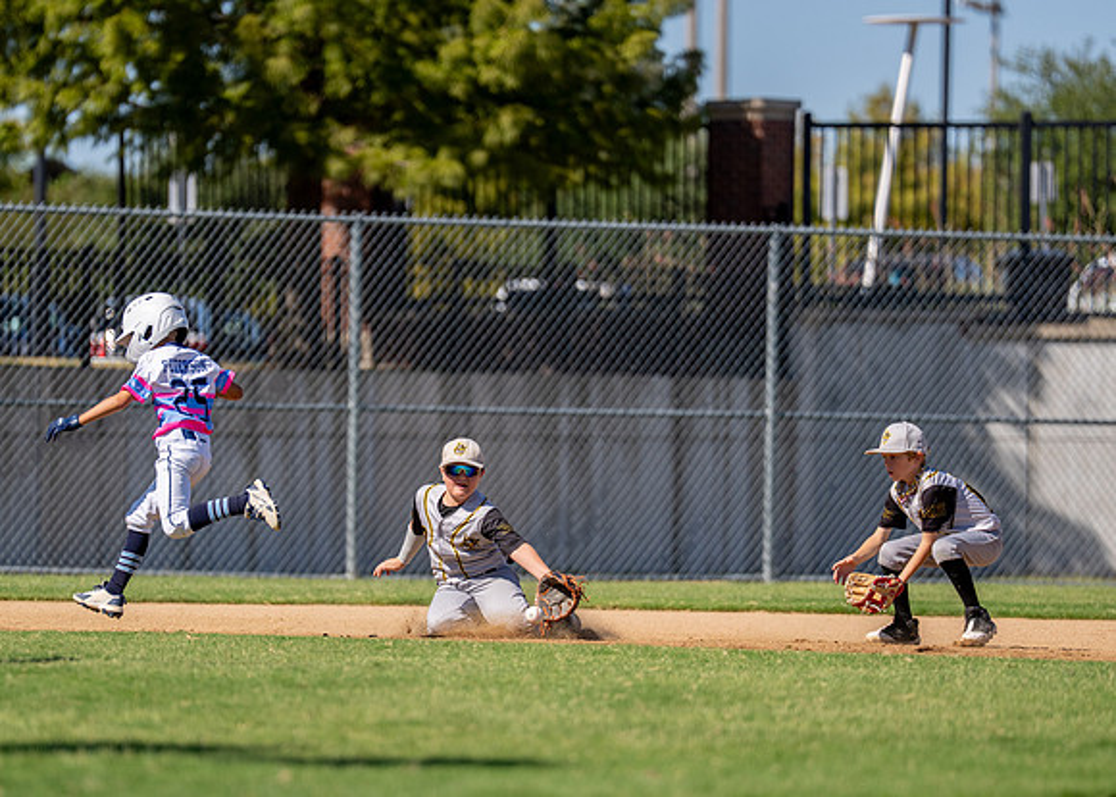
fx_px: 9196
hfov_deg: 6.9
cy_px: 444
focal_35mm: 290
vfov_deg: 5.0
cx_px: 454
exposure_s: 1/4000
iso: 125
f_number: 2.8
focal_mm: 200
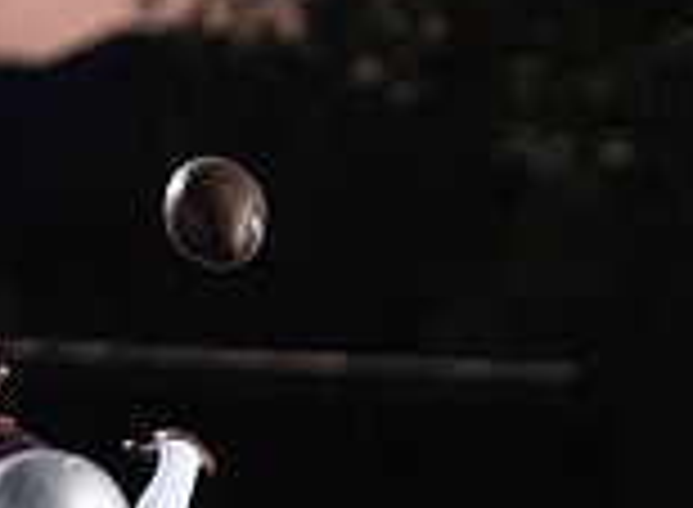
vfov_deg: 1.3
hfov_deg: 1.7
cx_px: 478
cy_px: 854
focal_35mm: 1145
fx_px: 22745
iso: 10000
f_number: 2.8
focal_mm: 200
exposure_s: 1/1000
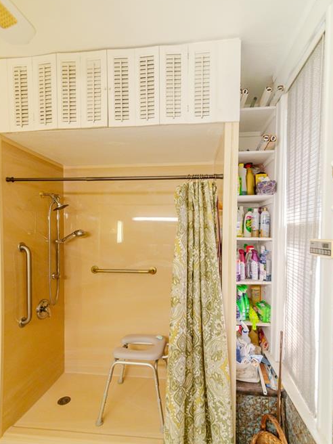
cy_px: 239
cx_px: 168
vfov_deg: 87.6
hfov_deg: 71.6
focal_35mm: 18
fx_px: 231
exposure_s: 1/400
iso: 640
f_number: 3.5
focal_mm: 16
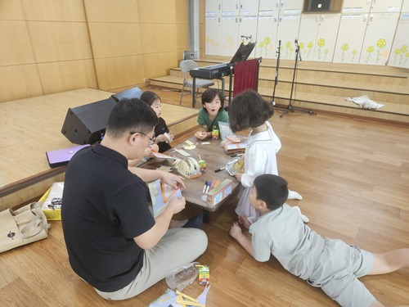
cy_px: 154
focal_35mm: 23
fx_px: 272
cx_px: 204
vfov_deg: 58.9
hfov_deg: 73.9
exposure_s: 1/120
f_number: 1.8
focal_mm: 5.4
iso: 320
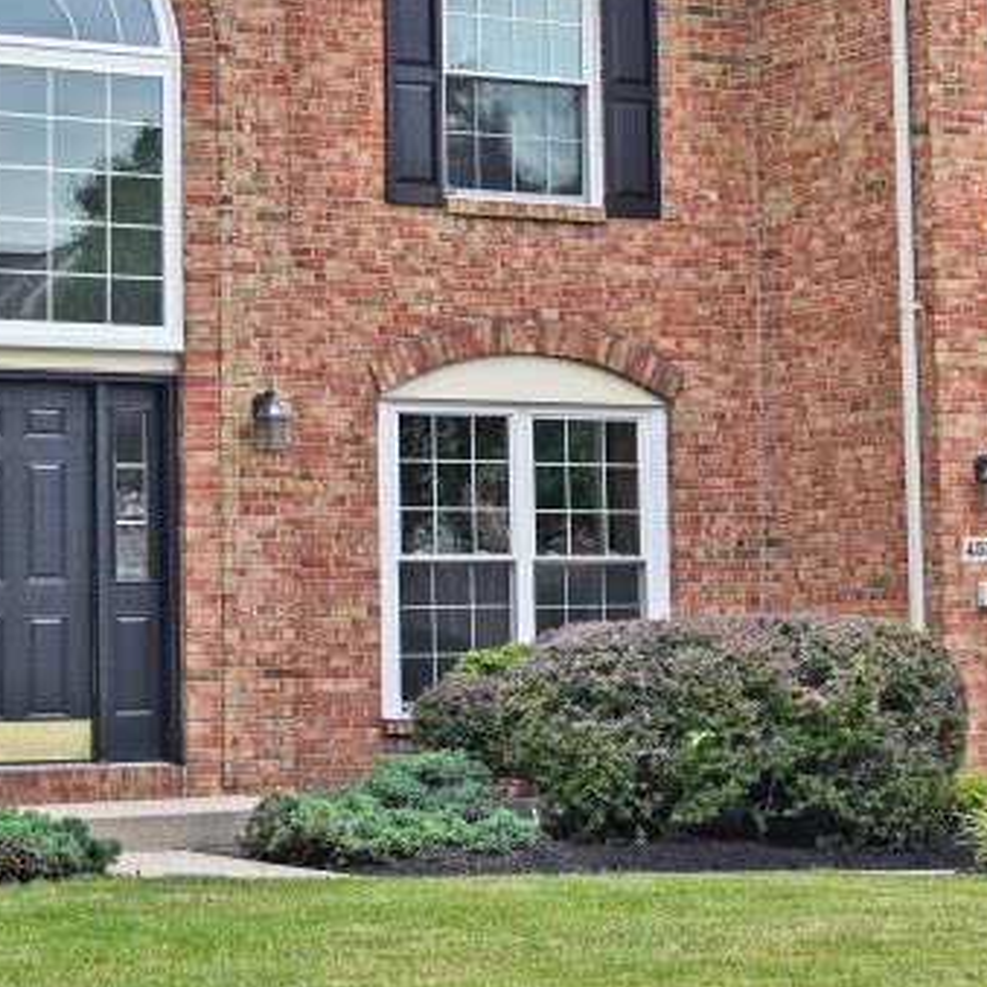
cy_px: 448
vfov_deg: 18.1
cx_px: 507
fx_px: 3093
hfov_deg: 18.1
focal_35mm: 96
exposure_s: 1/250
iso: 125
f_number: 5.6
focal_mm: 25.5
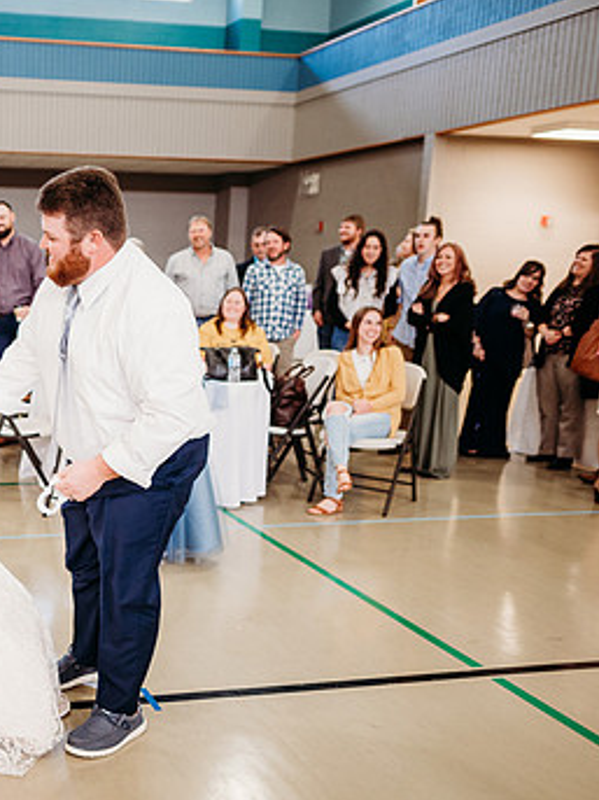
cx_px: -12
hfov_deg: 33.4
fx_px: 900
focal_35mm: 39
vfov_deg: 47.8
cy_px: 430
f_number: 2
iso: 1250
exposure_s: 1/125
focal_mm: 24
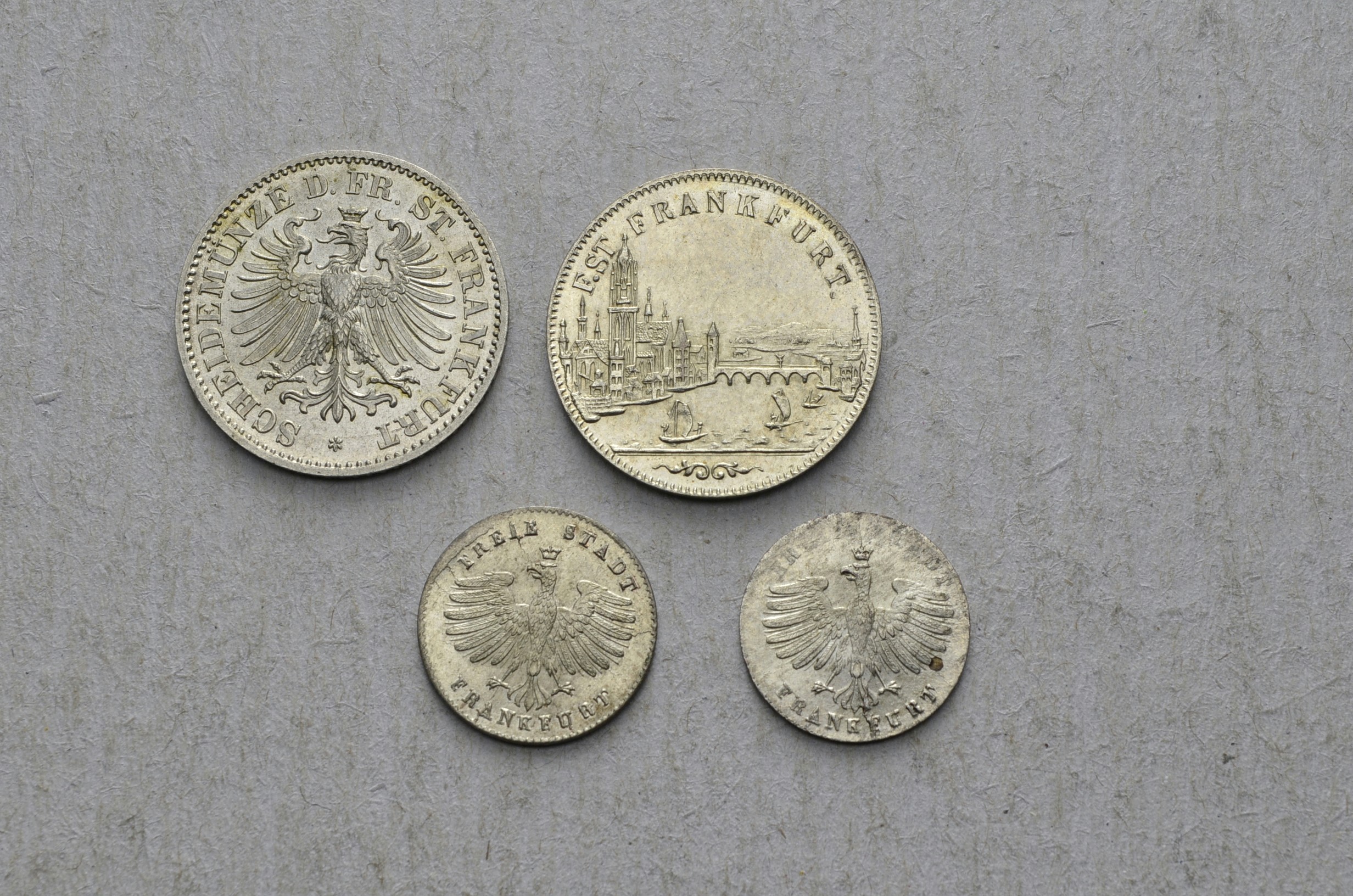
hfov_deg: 24.7
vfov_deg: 16.5
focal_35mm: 82
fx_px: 3094
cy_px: 448
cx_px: 676
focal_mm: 55
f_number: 14
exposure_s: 1/250
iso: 400
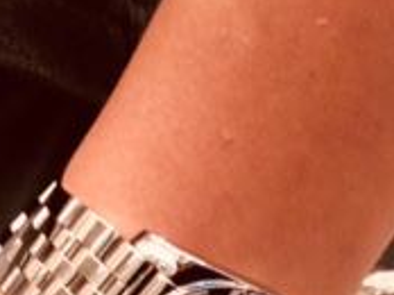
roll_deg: -13.4
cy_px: 461
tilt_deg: -9.4
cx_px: 215
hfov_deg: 16.7
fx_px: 1341
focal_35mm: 118
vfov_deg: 11.9
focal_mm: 3.3
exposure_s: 1/24
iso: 80
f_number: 2.4
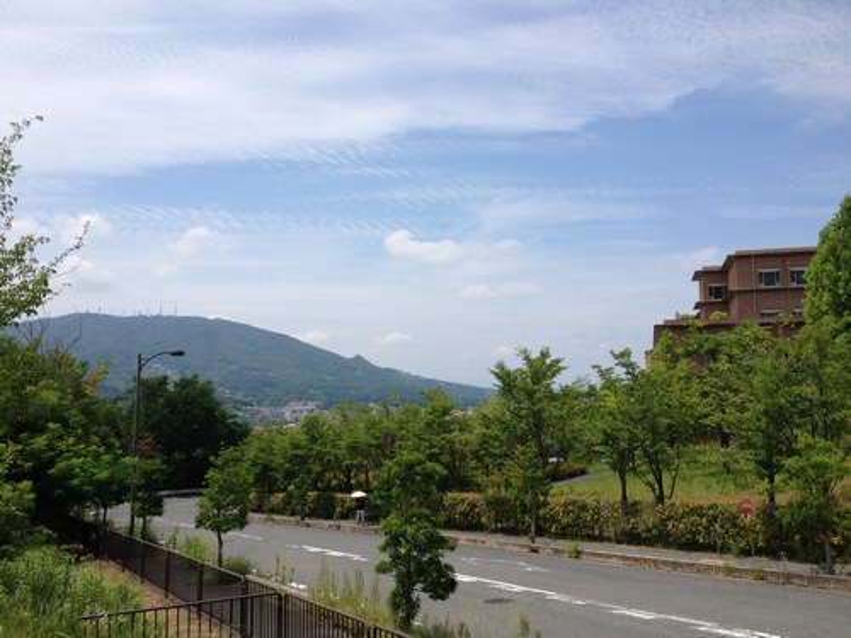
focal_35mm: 35
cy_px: 319
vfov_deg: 40.7
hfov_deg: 52.6
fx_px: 860
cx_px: 426
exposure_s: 1/2404
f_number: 2.4
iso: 50
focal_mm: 4.28
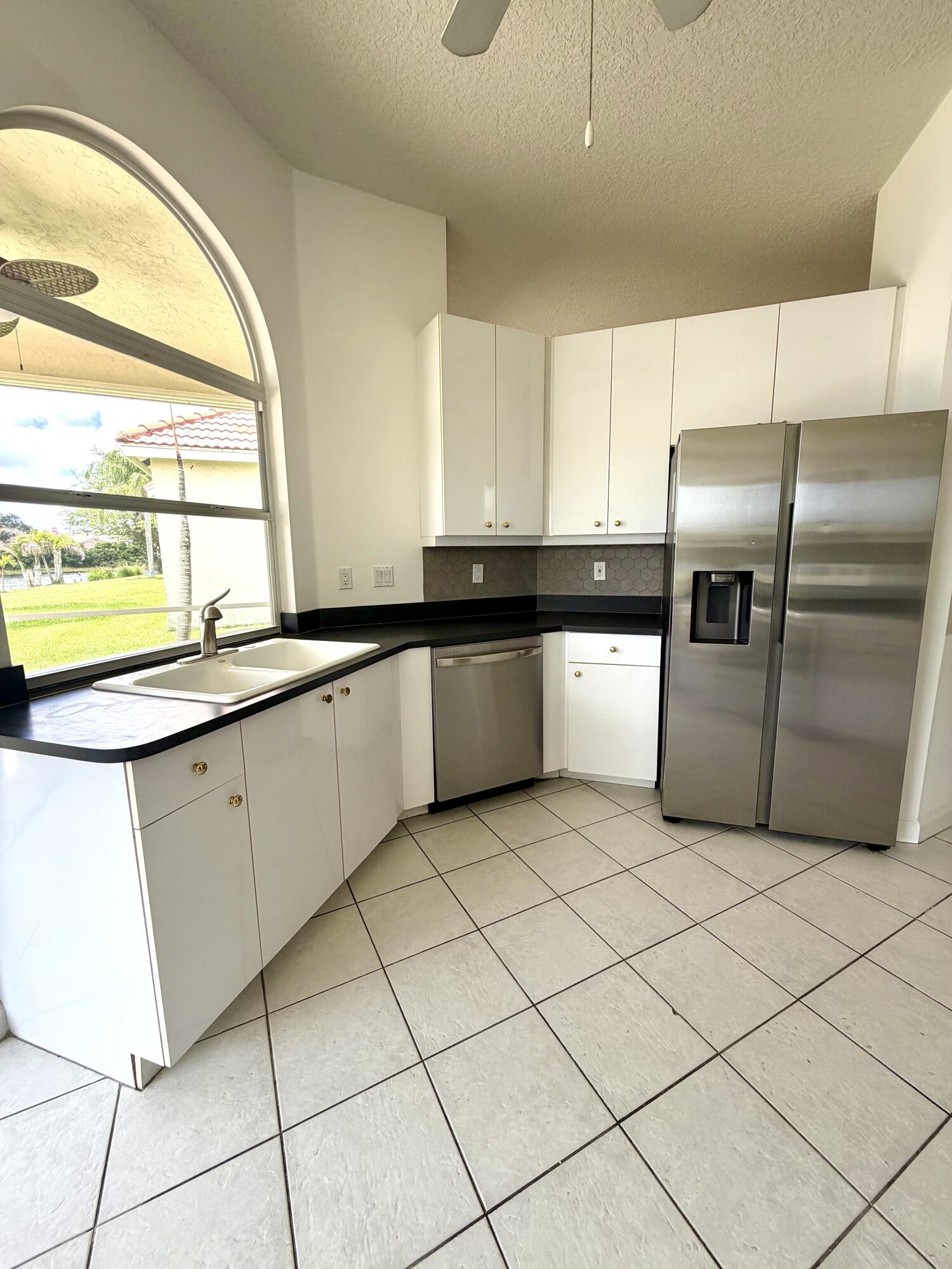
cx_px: 476
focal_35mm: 14
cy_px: 634
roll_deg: +1.0
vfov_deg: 102.1
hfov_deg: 85.7
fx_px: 513
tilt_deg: -9.8
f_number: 2.2
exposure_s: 1/121
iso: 80
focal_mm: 2.22
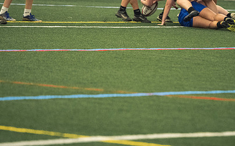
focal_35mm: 441
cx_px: 146
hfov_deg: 4.8
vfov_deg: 3.0
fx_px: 2824
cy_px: 54
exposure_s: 1/500
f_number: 2.8
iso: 7200
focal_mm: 200
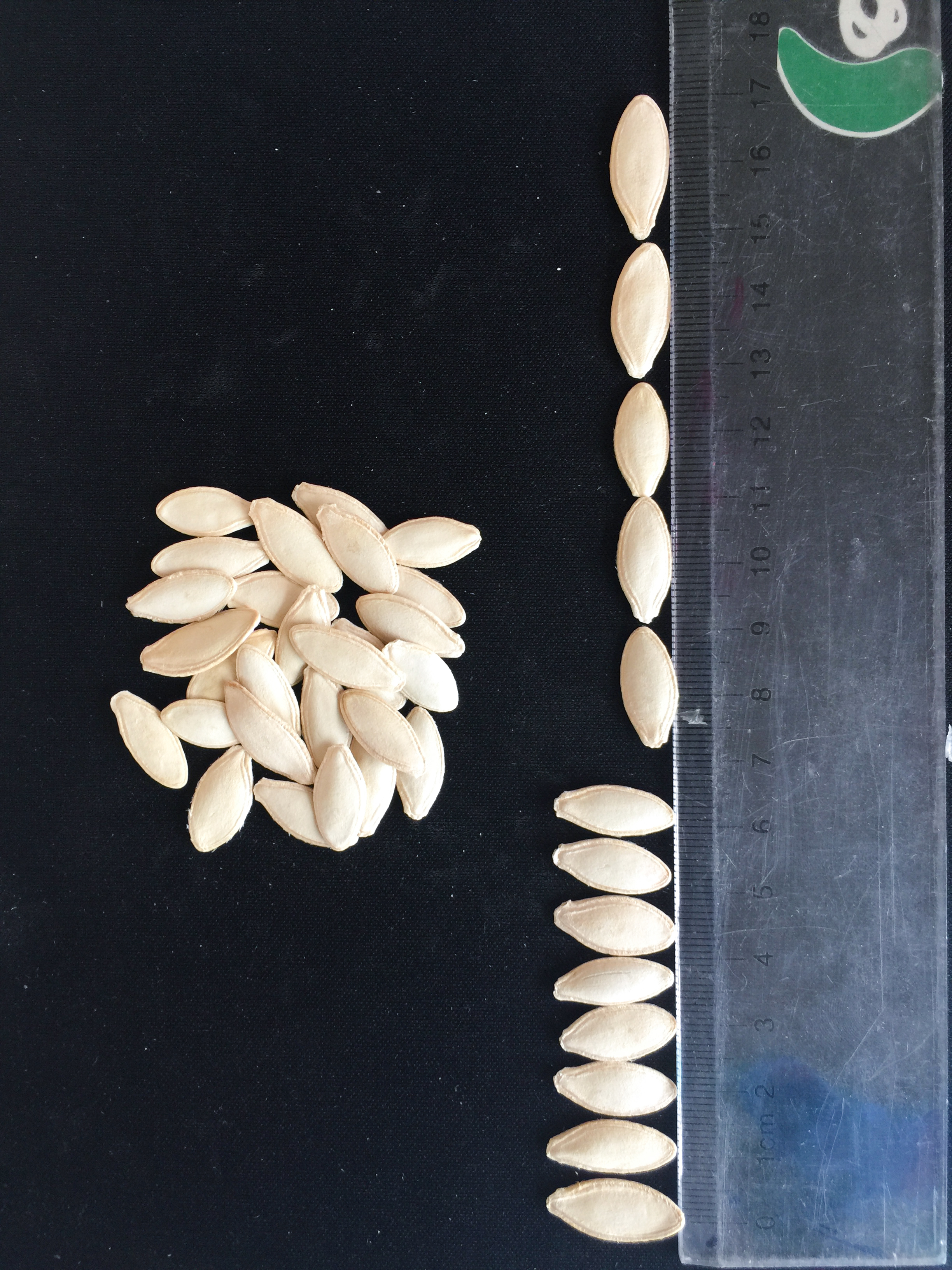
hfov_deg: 48.2
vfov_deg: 61.7
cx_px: 476
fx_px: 1063
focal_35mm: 29
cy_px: 635
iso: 40
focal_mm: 4.15
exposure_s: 1/33
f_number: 2.2
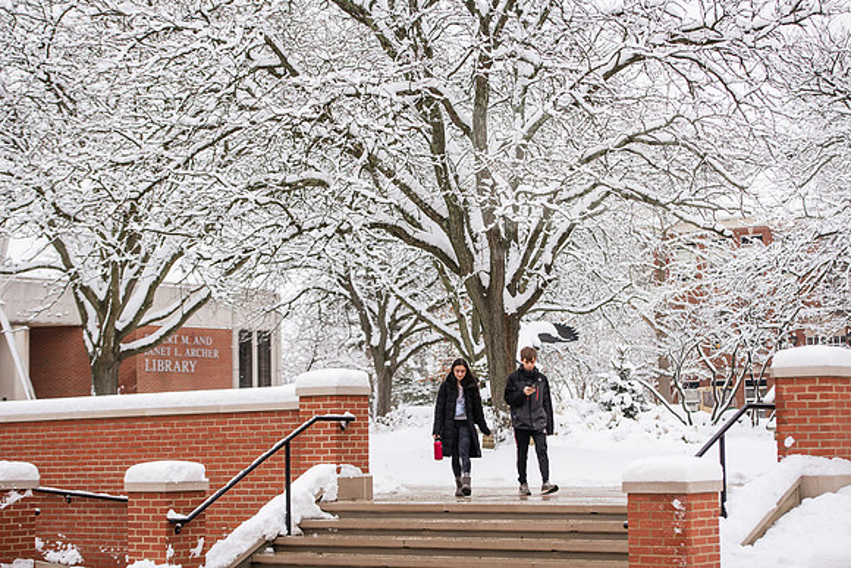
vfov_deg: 16.7
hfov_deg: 24.8
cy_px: 284
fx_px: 1939
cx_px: 426
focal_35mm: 82
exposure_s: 1/400
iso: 200
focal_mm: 82
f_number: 3.5
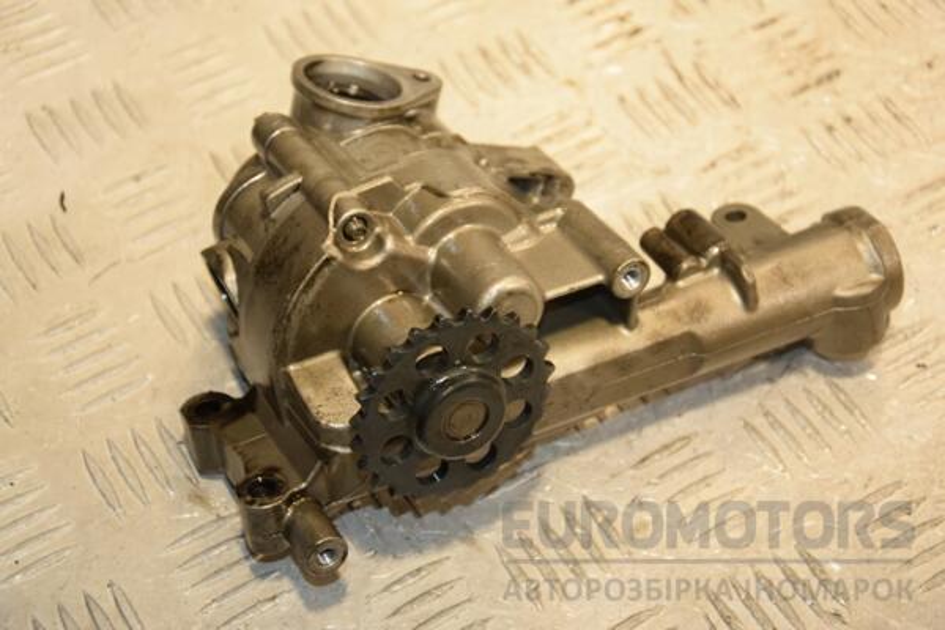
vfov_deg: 15.7
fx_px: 2284
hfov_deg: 23.4
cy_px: 315
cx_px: 472
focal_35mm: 87
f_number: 5
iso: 800
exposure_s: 1/160
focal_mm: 58
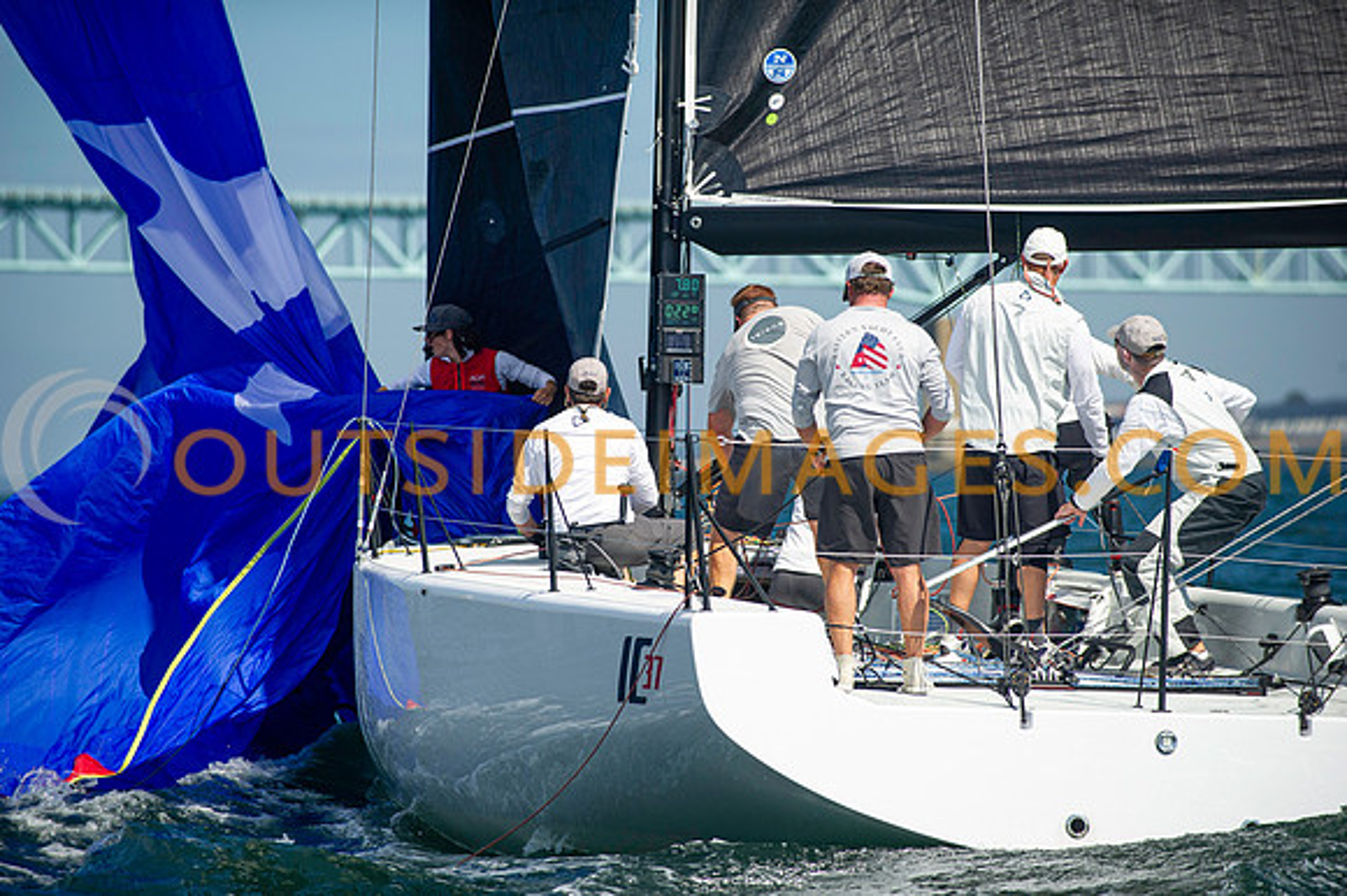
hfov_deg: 10.3
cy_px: 448
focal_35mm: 200
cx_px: 674
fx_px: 7479
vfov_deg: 6.9
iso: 320
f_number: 4
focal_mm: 200
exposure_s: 1/4000
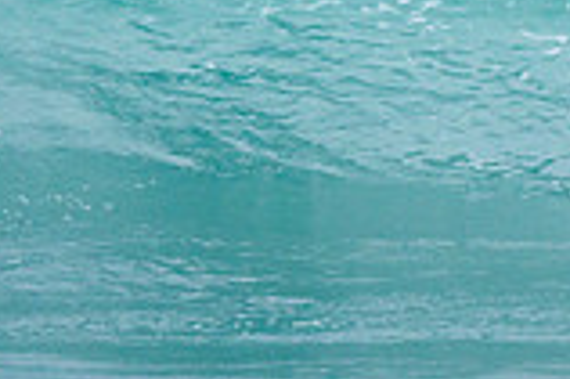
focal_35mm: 2024
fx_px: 32013
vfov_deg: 0.7
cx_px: 718
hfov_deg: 1.0
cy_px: -116
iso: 500
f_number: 10
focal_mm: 400
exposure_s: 1/2000
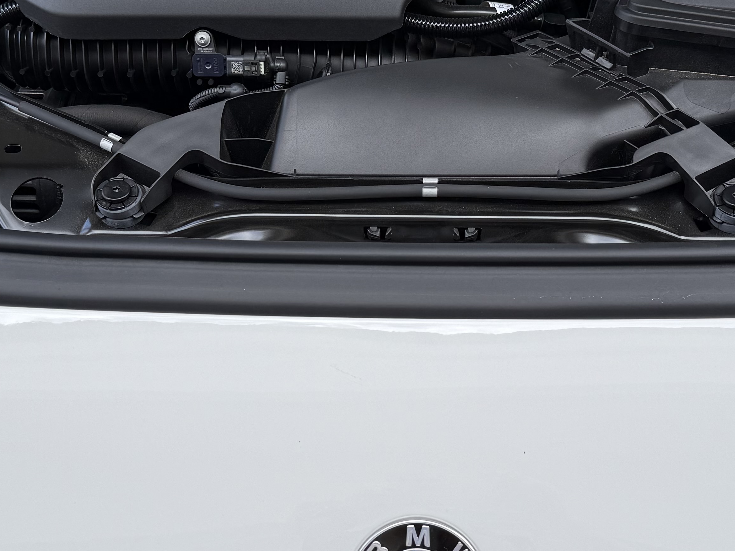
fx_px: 1253
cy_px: 219
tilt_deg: -53.7
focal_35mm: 59
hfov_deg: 32.7
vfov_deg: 24.8
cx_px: 409
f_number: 1.78
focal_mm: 6.76
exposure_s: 1/1271
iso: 80
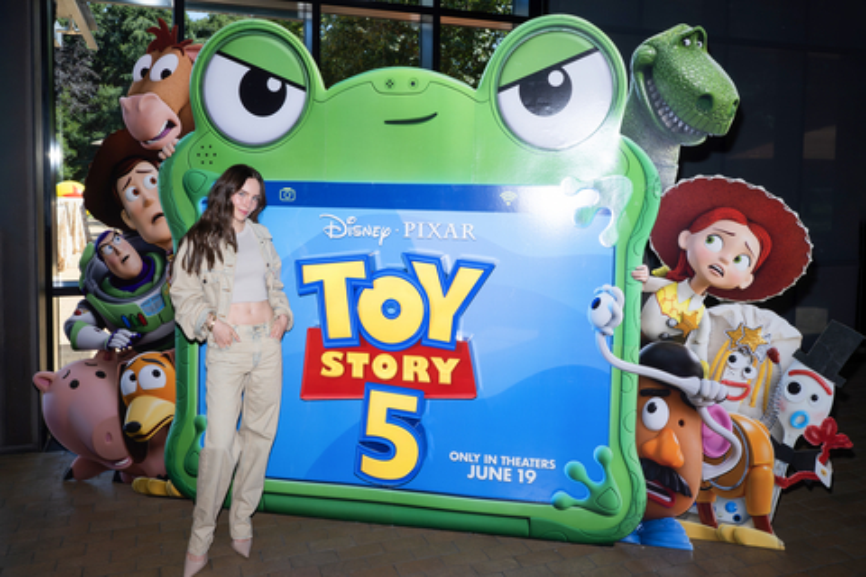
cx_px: 433
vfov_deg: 43.6
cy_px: 288
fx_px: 722
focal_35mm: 30
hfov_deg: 61.9
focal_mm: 20
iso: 400
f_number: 13
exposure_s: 1/160
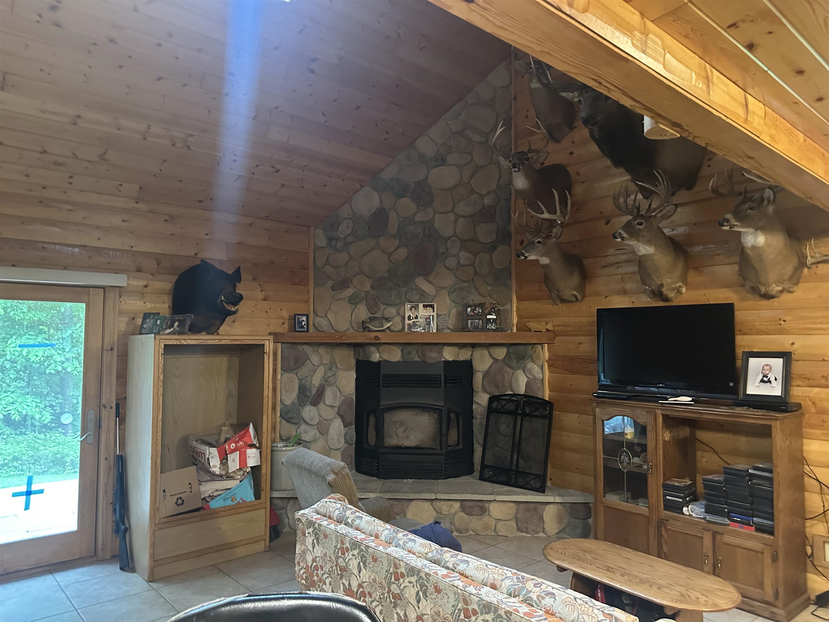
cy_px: 311
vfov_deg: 56.8
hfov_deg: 71.6
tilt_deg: +4.2
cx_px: 414
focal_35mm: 24
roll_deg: +0.5
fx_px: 575
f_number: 1.78
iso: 1000
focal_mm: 6.86
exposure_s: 1/40
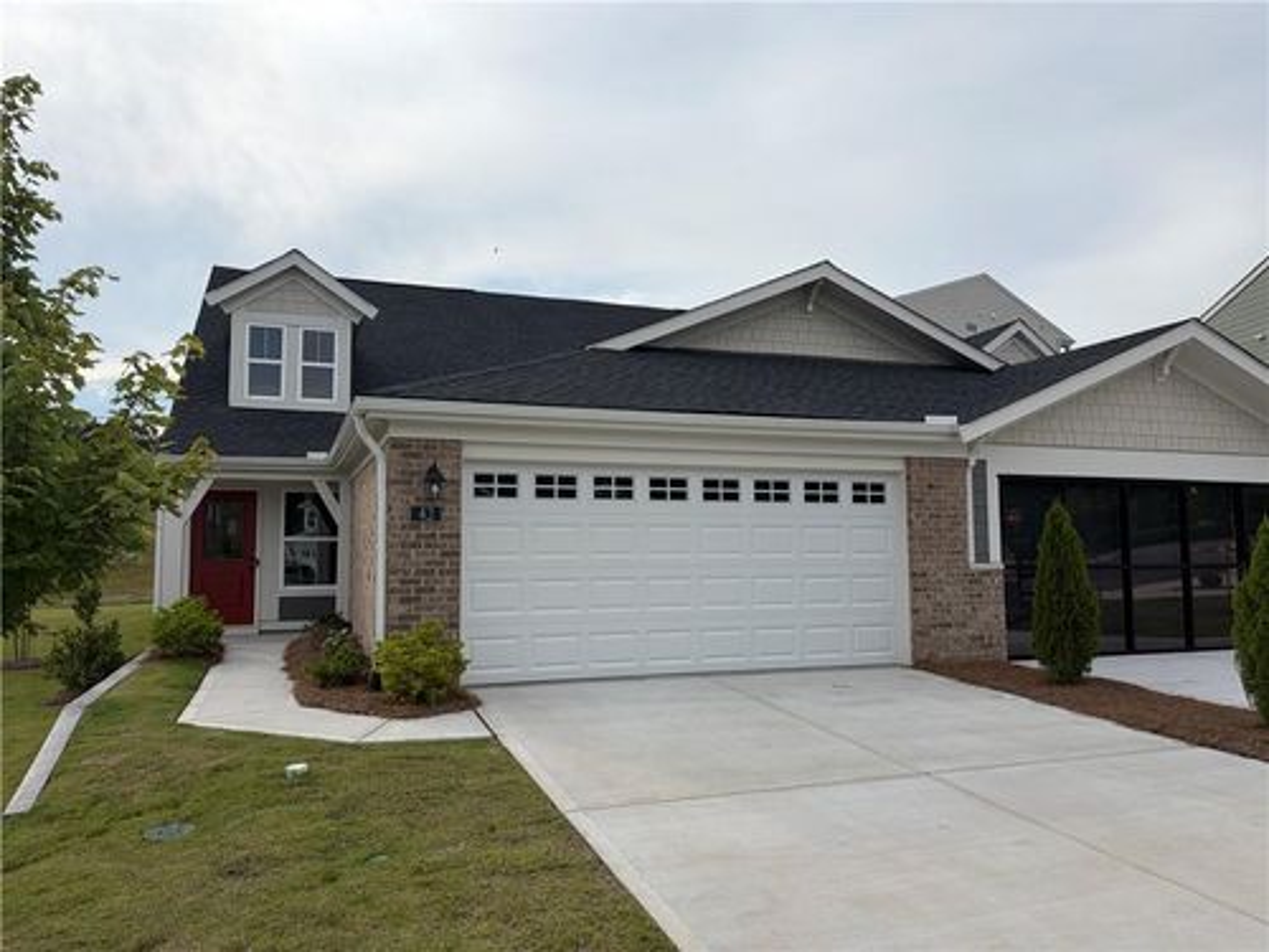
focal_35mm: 26
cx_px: 634
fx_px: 953
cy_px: 476
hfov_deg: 67.3
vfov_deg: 53.1
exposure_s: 1/4608
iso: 50
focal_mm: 5.96
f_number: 1.6
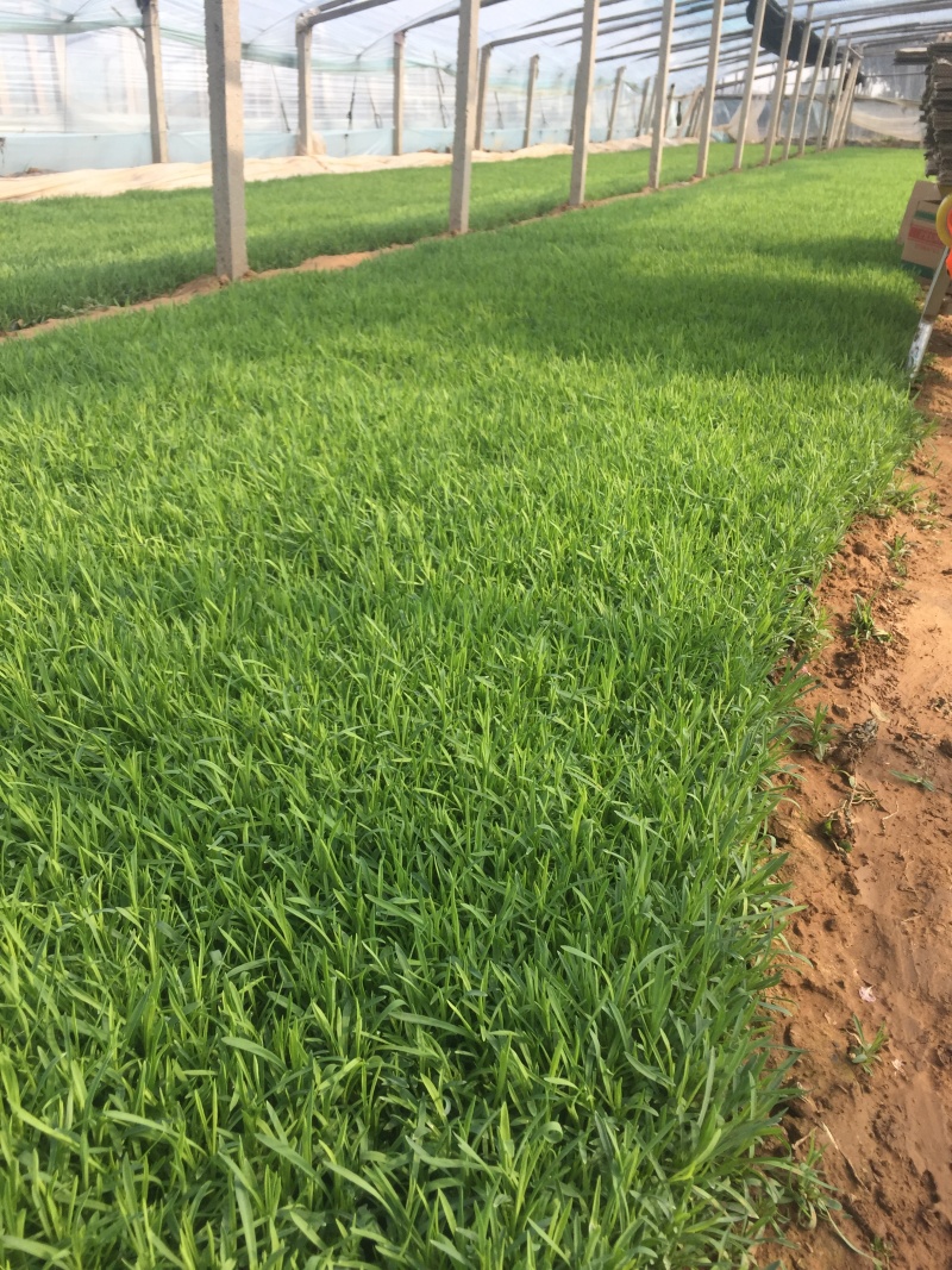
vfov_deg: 61.7
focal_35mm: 29
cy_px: 635
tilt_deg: -24.2
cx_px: 476
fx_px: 1064
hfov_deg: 48.2
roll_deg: -0.7
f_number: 2.2
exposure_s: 1/760
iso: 32
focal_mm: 4.15
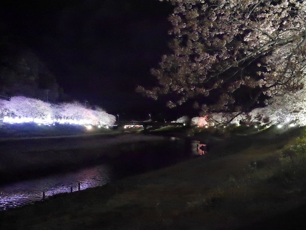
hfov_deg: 53.9
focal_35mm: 34
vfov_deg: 41.8
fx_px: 301
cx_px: 153
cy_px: 115
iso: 25600
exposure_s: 1/20
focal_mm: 17
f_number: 4
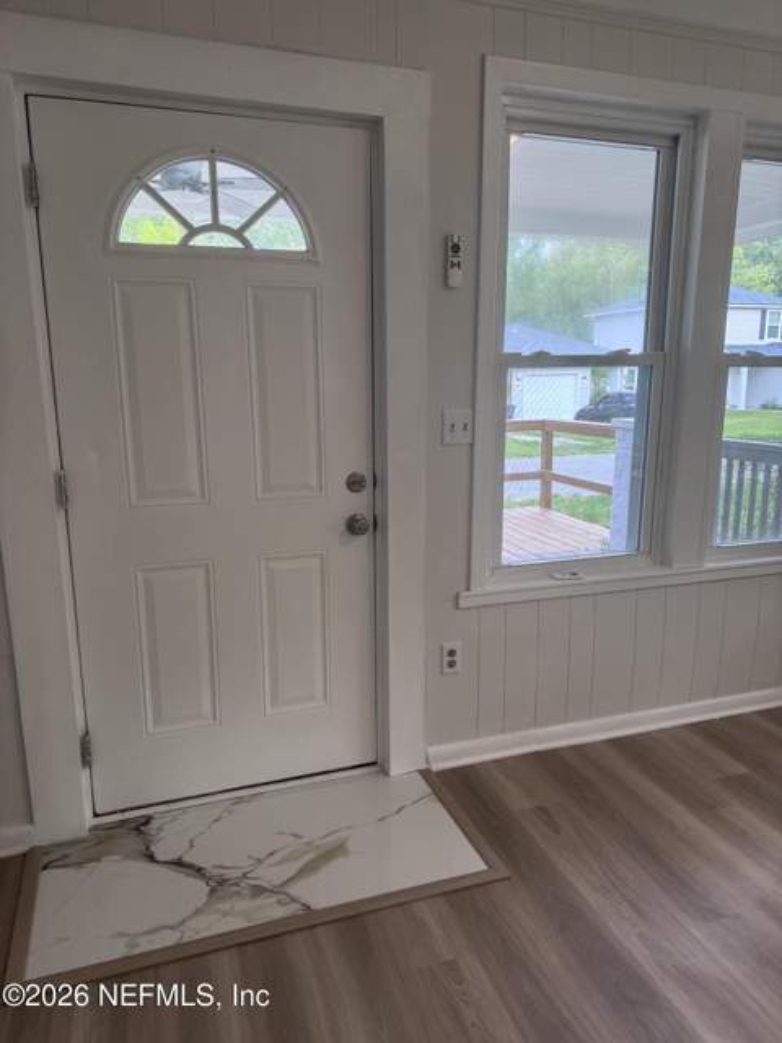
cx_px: 391
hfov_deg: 56.8
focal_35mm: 24
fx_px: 723
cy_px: 522
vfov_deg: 71.6
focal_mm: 6.76
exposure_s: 1/120
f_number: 1.78
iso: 160
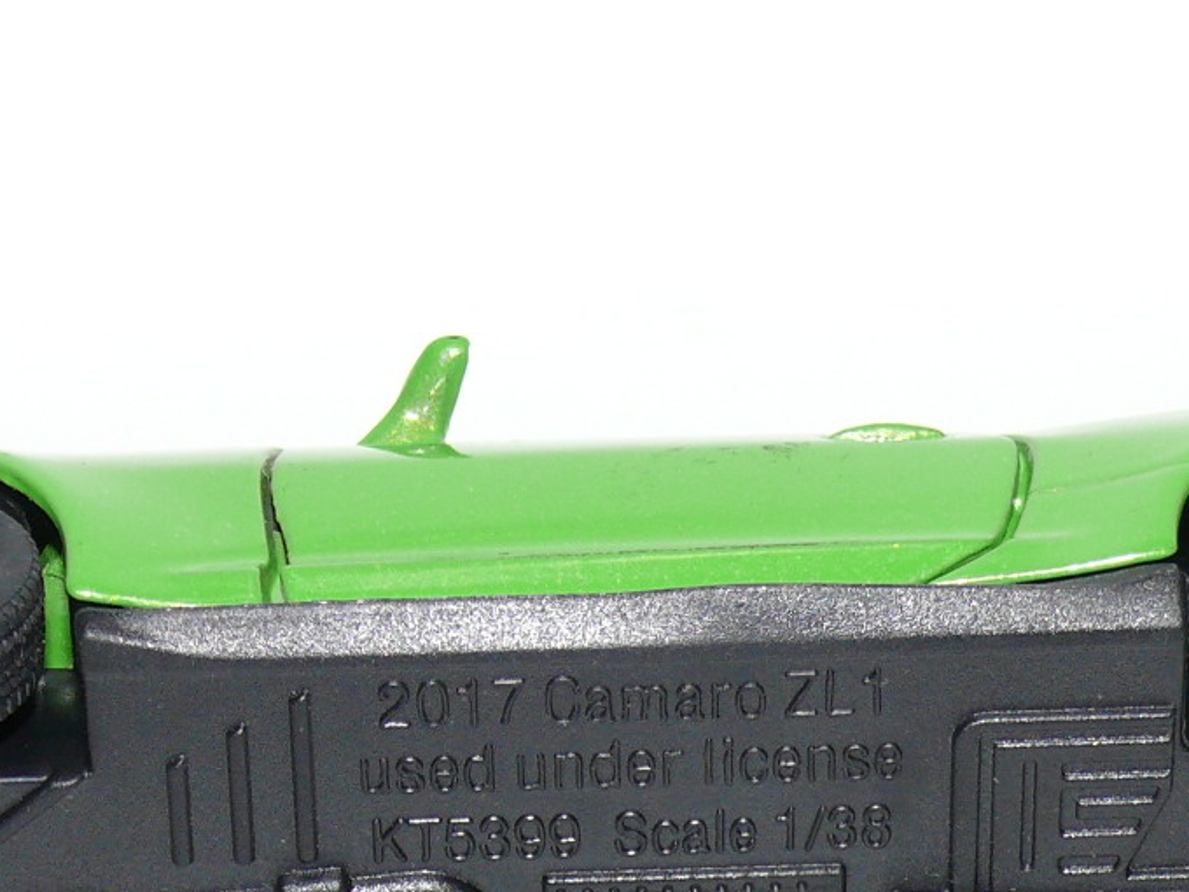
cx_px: 692
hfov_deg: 12.3
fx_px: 5496
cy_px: 962
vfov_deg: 9.2
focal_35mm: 160
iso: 100
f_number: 4
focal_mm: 10.8
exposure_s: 1/30
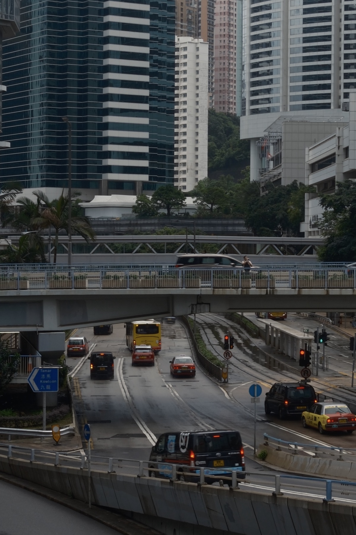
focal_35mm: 35
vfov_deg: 54.4
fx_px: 519
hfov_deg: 37.9
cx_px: 178
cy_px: 268
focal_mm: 23
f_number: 8
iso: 100
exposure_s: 1/80
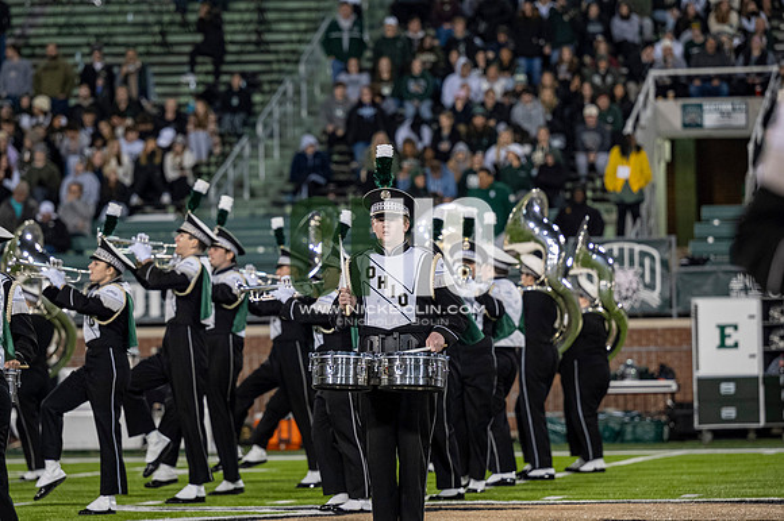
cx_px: 392
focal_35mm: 217
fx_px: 4723
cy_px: 260
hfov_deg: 9.5
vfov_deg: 6.3
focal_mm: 145
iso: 800
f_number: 2.8
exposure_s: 1/500
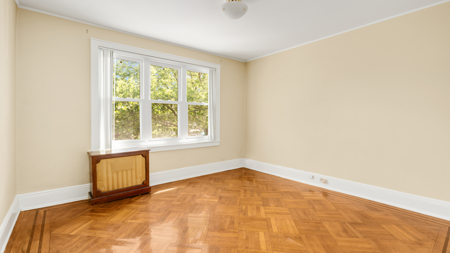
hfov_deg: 95.9
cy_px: 120
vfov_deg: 63.9
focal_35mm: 17
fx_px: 203
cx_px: 224
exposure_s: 1/1.67
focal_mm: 16
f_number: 11
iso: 400
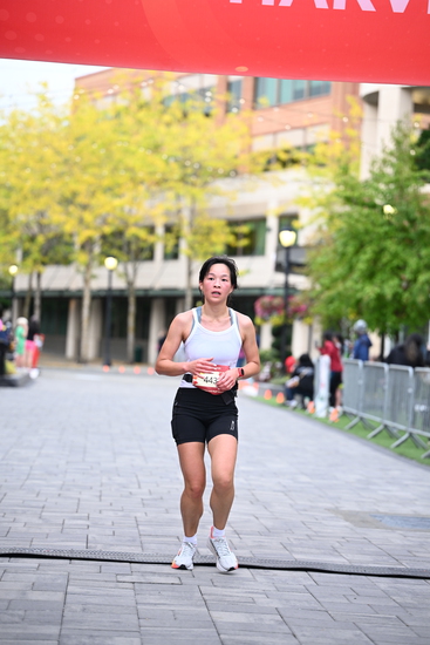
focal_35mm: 104
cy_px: 322
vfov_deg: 19.6
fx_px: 1862
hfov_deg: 13.2
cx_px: 215
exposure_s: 1/1600
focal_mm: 104
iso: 1000
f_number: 2.8
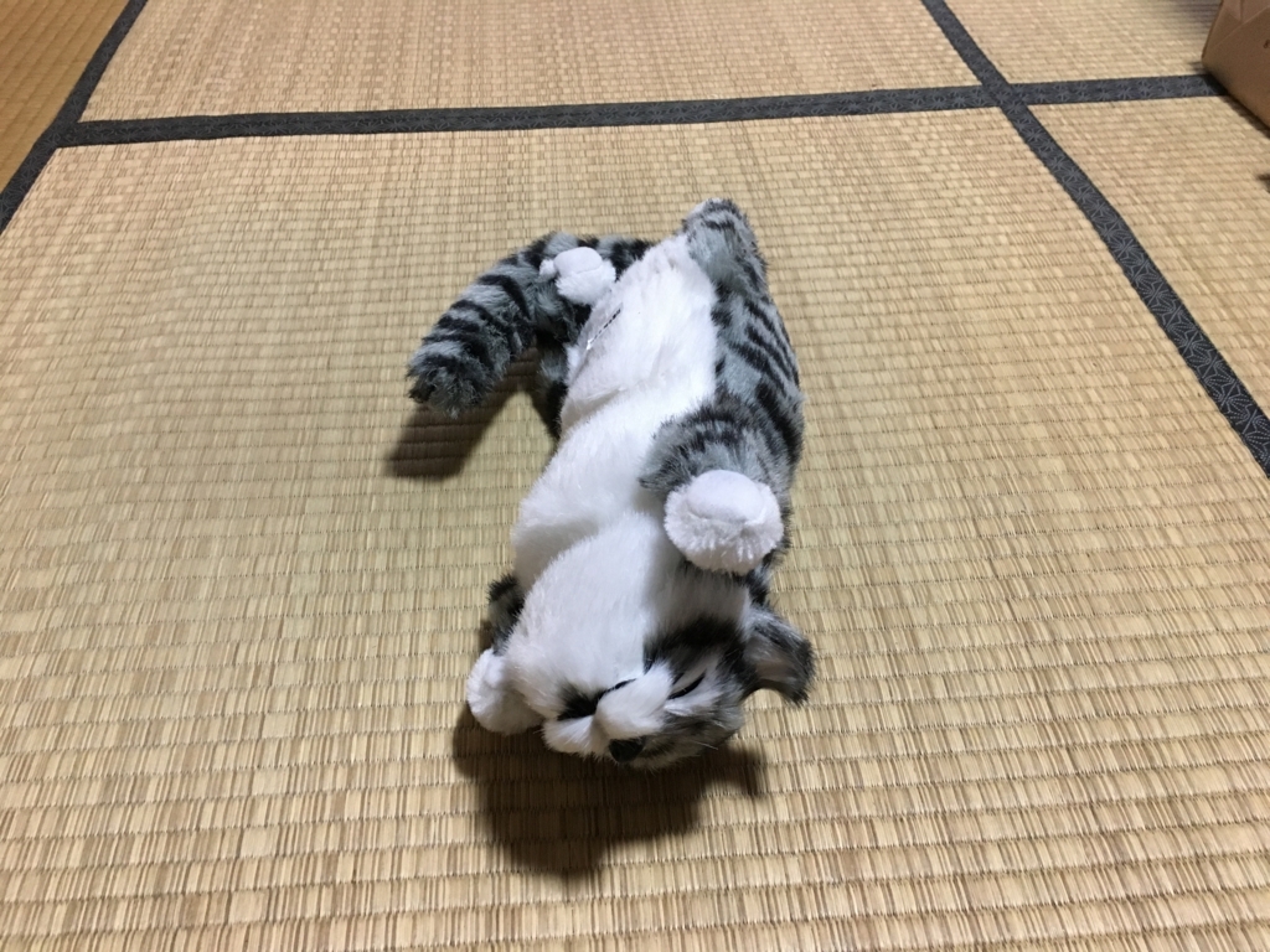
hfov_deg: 61.7
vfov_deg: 48.2
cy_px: 476
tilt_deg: -43.4
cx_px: 635
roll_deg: -0.2
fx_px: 1064
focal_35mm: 29
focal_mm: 4.15
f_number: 2.2
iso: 160
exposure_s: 1/30
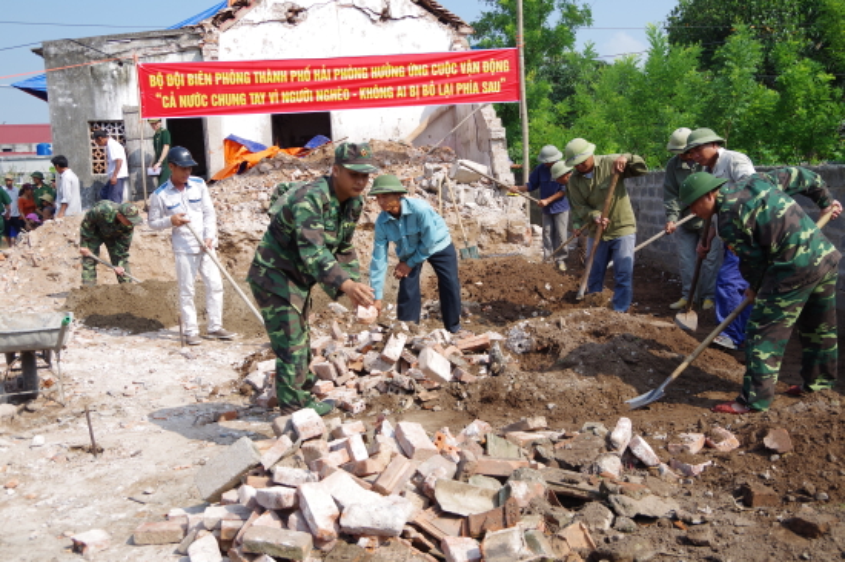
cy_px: 281
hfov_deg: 53.2
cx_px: 422
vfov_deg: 36.8
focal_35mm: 36
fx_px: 844
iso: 100
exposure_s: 1/250
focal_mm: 24
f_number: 8
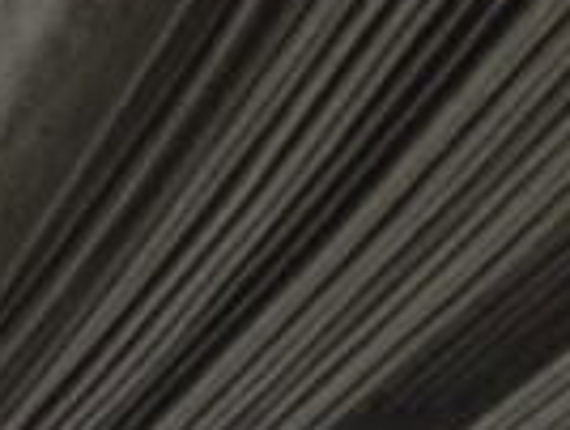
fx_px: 1633
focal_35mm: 99
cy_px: 1571
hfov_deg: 13.3
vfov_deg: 8.9
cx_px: -876
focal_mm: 2.2
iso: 1250
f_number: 2.2
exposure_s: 1/40
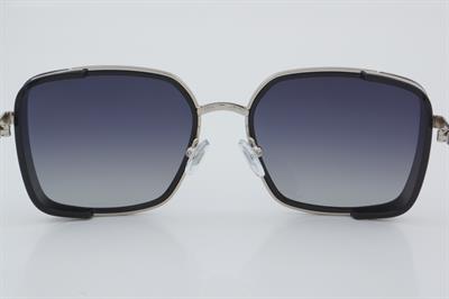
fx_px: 1028
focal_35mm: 82
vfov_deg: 16.5
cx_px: 224
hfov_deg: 24.6
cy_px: 150
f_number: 32
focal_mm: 55
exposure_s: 1/4
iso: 100
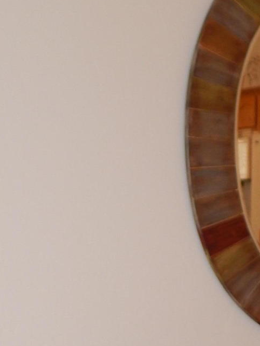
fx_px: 1091
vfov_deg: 17.4
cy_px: 389
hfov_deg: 13.1
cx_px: 339
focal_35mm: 109
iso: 200
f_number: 3.3
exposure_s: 1/30
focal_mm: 6.1
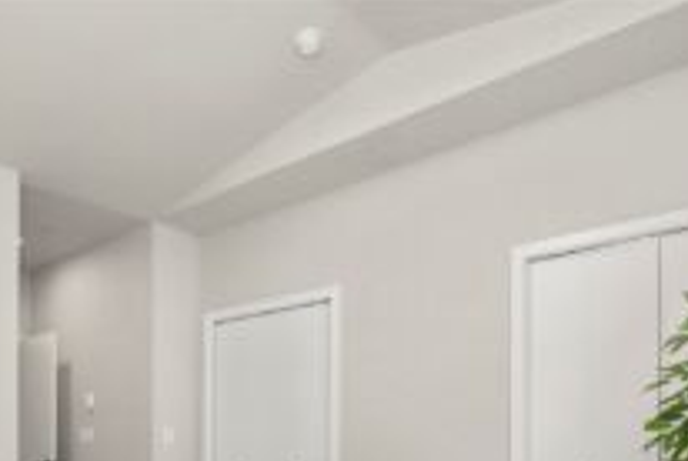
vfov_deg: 38.5
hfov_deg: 59.8
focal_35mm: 31
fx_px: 593
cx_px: 281
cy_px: 443
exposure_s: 1/8
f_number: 9
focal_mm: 16
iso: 800
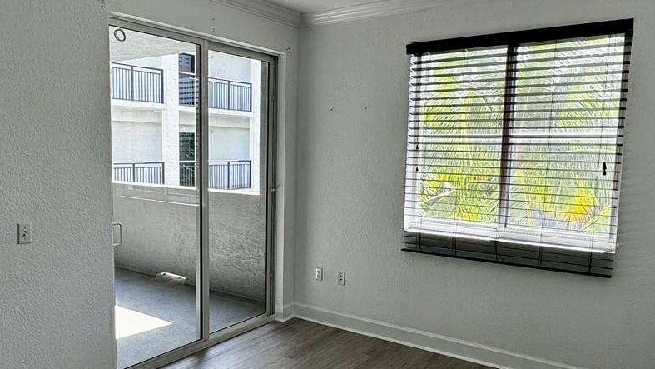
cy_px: 206
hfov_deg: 62.4
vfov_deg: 37.7
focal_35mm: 31
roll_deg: -1.0
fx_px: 538
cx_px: 288
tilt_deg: -6.7
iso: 40
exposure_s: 1/132
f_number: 2.2
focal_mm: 2.22
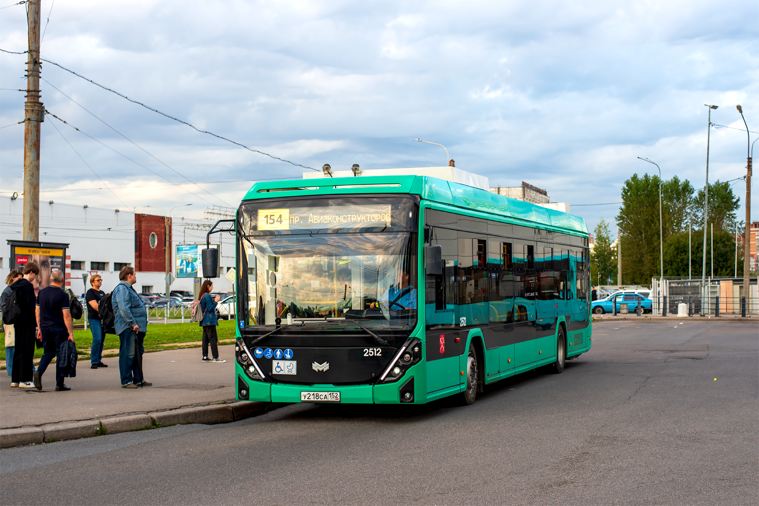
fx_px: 1054
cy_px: 253
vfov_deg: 27.0
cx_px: 380
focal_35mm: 50
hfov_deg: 39.6
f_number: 5.6
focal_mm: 50
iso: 200
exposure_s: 1/160
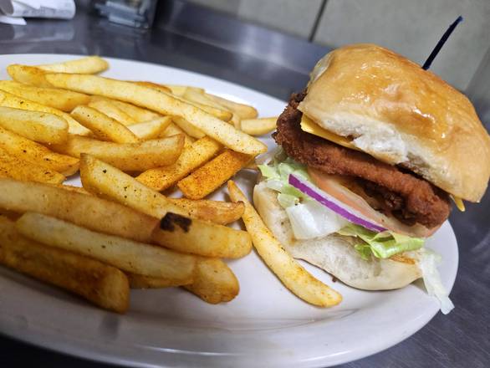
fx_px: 326
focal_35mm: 23
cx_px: 245
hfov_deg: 73.9
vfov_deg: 58.9
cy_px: 184
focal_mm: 6.3
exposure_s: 1/22.3
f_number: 1.7
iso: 250
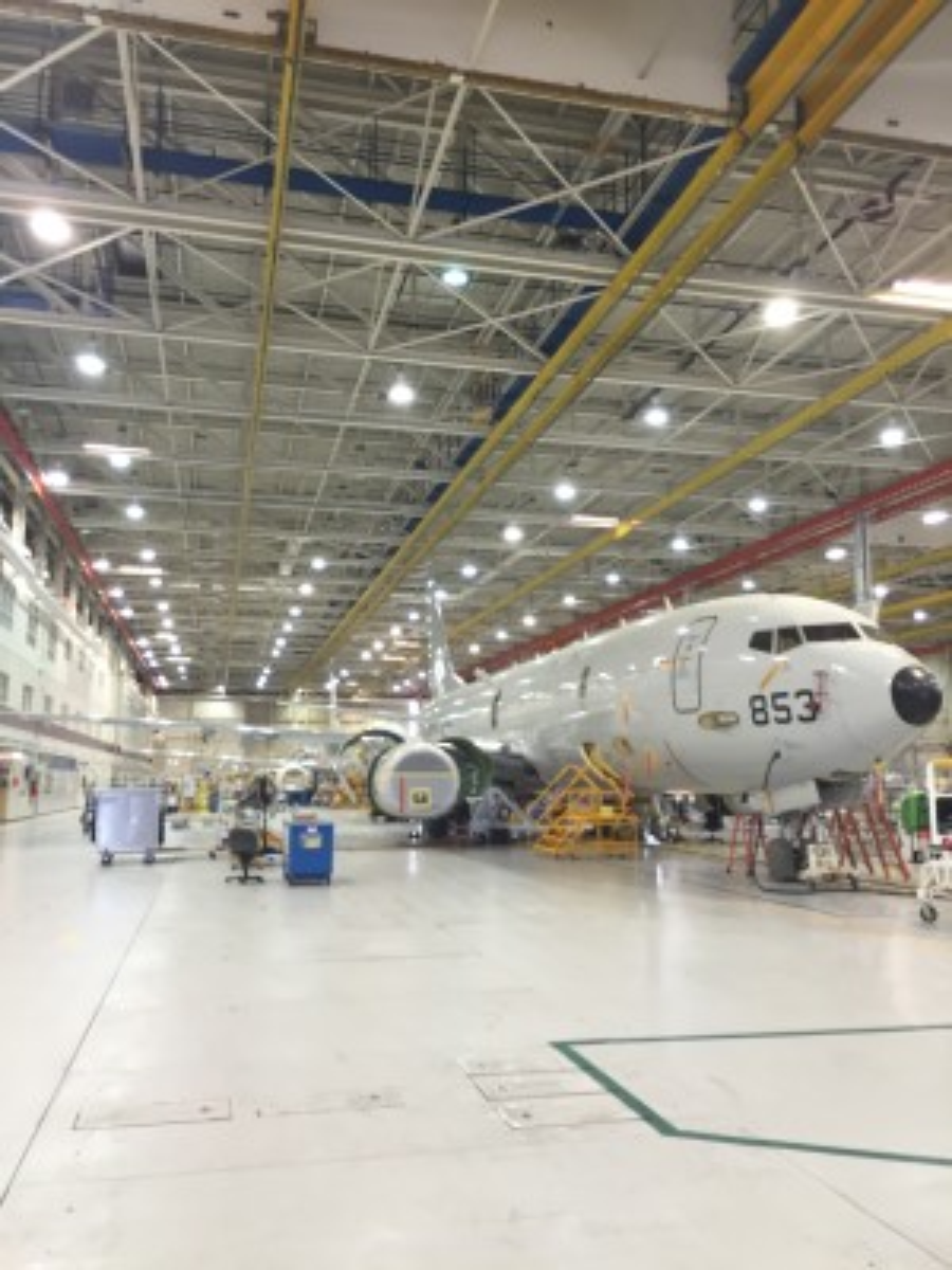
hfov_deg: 48.2
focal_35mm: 29
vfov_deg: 61.7
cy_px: 635
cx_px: 476
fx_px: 1063
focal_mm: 4.15
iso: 64
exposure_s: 1/30
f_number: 2.2
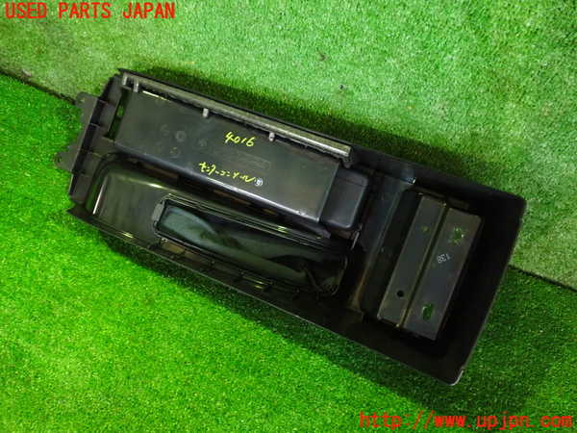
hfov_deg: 60.0
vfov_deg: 46.8
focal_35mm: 30
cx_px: 288
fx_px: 500
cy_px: 216
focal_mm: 5.4
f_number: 2.3
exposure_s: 1/20
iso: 800
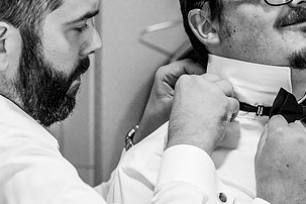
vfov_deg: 6.8
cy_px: 78
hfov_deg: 10.2
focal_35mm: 201
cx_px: 222
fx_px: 1708
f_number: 4
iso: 2000
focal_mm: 105
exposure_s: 1/250
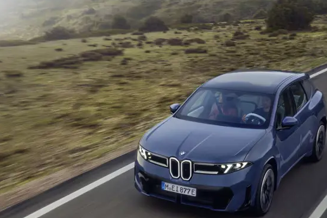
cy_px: 110
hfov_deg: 30.4
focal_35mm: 65
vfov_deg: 20.9
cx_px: 78
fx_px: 590
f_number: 8
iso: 100
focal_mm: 35
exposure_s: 1/30
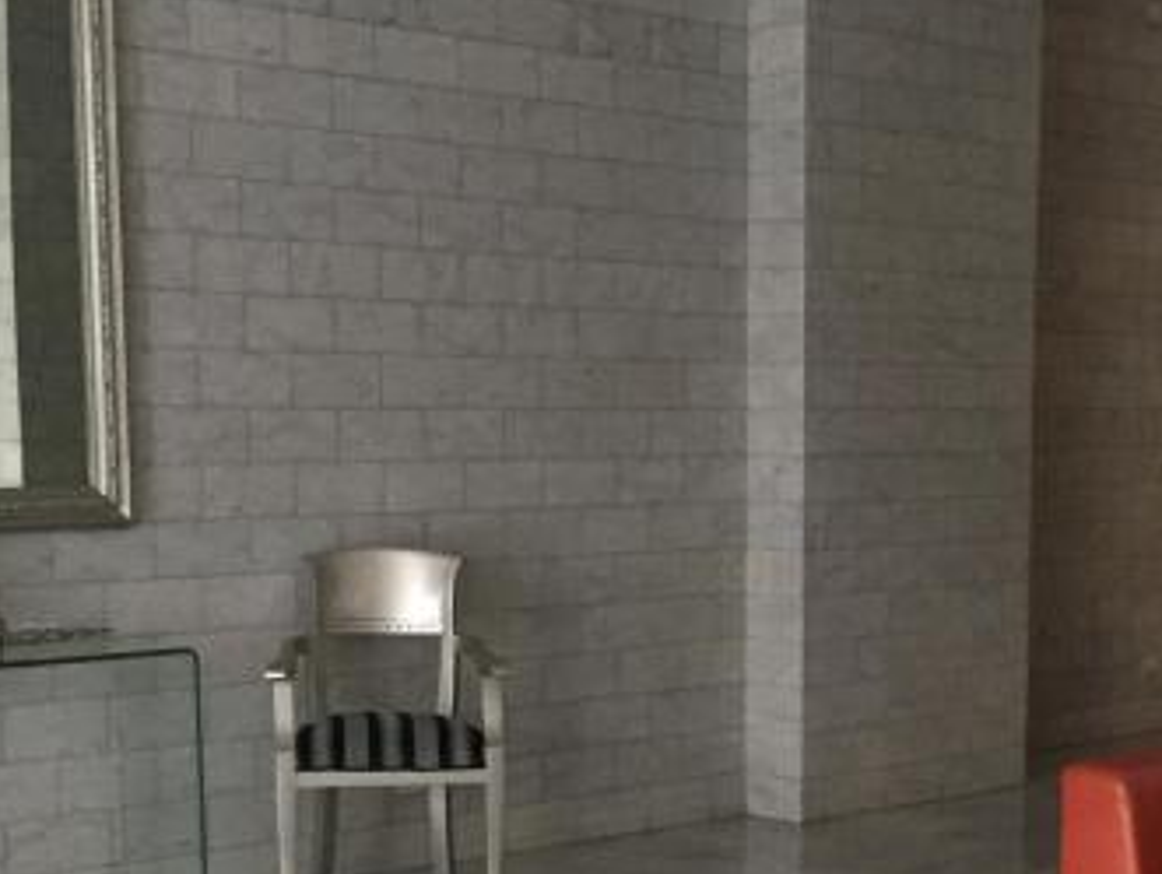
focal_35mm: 70
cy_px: 734
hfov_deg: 27.6
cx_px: 748
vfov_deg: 20.7
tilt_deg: -8.9
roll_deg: +0.0
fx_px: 2352
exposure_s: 1/30
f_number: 2.2
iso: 250
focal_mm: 4.15
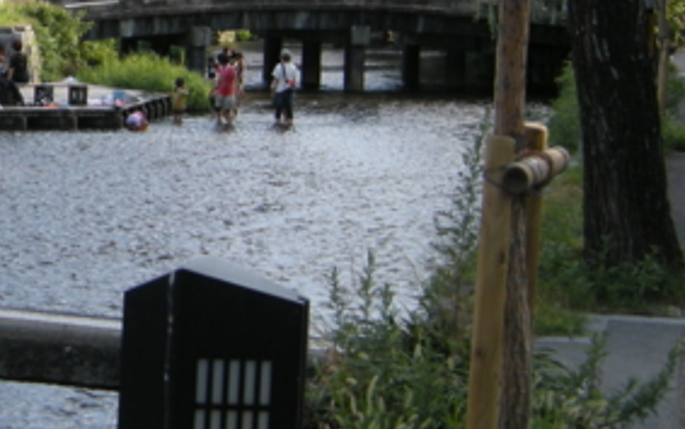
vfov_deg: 12.4
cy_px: 95
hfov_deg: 19.1
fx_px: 1961
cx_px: -41
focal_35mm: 105
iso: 64
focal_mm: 7.5
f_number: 2.7
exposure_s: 1/271
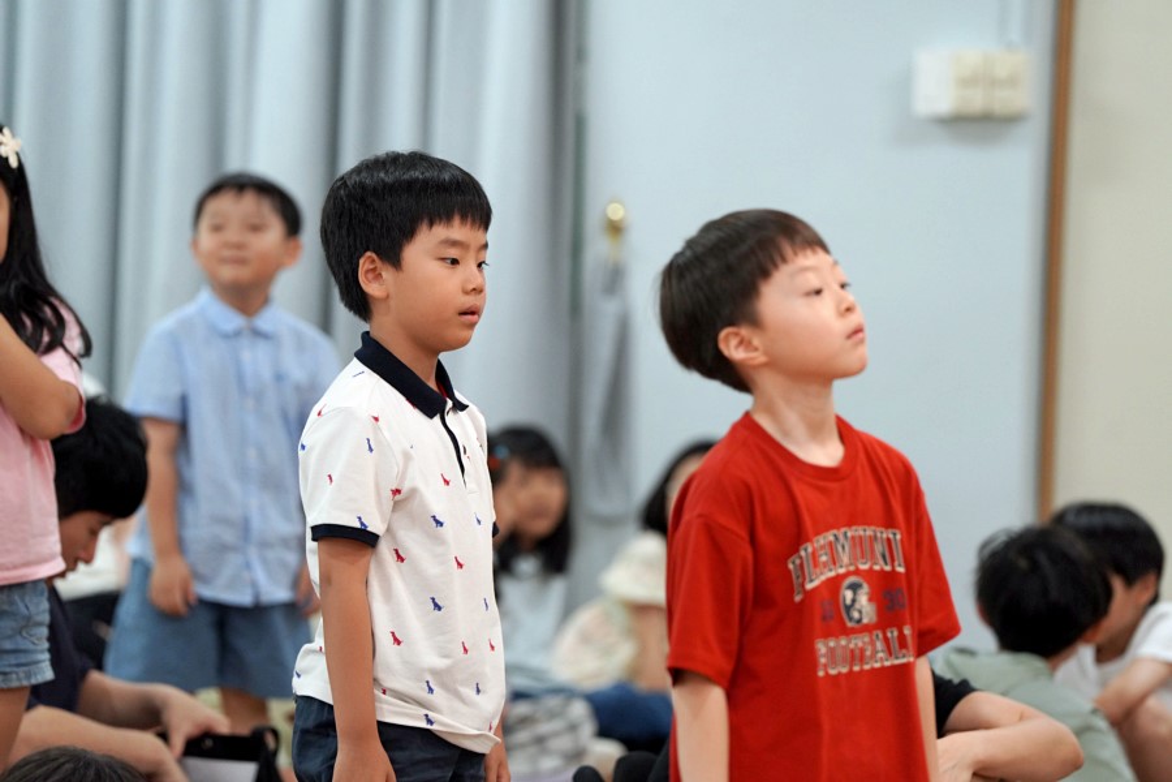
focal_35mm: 200
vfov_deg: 6.9
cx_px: 586
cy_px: 391
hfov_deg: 10.3
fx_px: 6511
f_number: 4
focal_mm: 200
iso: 2000
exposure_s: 1/250
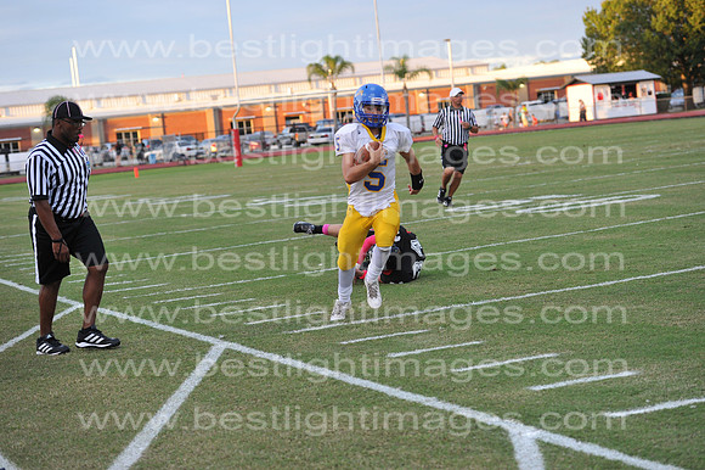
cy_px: 235
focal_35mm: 90
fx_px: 1761
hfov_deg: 22.6
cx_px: 352
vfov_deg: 15.2
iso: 1250
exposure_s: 1/640
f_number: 3.5
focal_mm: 90
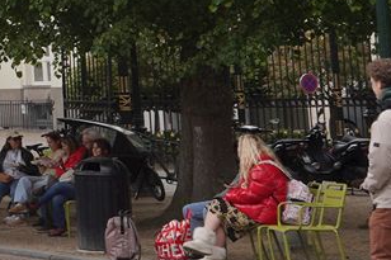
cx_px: -752
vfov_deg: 8.7
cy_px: -82
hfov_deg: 10.1
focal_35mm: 156
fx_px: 1693
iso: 100
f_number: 13
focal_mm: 24
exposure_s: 1/100
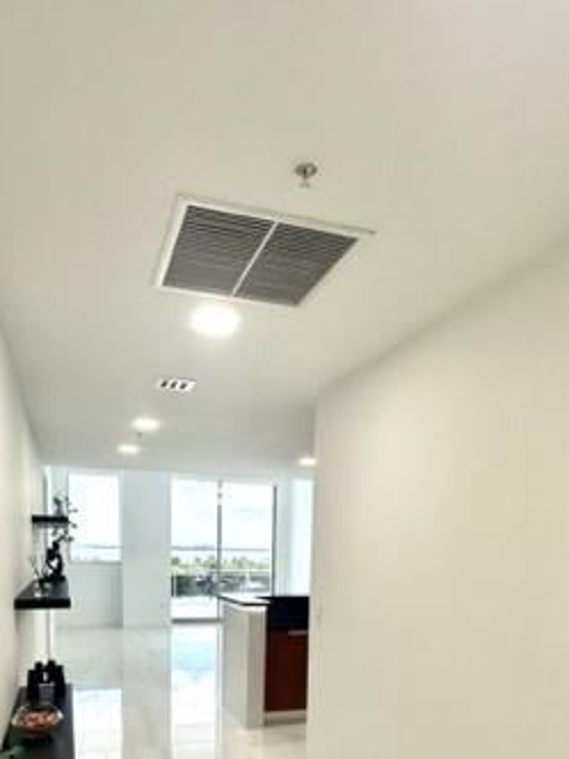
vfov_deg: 59.8
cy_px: 615
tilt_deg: -7.1
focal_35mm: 27
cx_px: 251
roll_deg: -1.1
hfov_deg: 51.2
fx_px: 592
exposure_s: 1/120
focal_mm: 2.22
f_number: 2.2
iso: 80
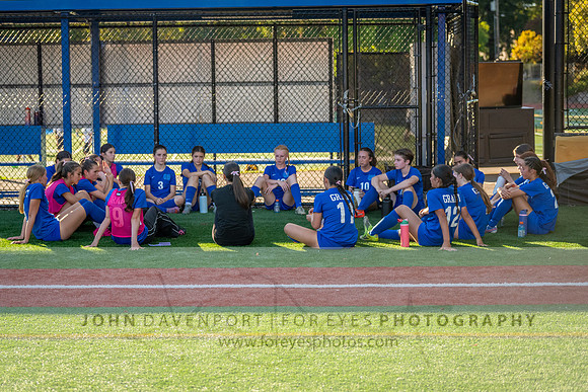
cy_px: 170
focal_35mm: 79
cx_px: 263
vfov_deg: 17.2
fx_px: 1294
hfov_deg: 25.6
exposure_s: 1/3200
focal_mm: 70
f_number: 2.8
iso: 1400
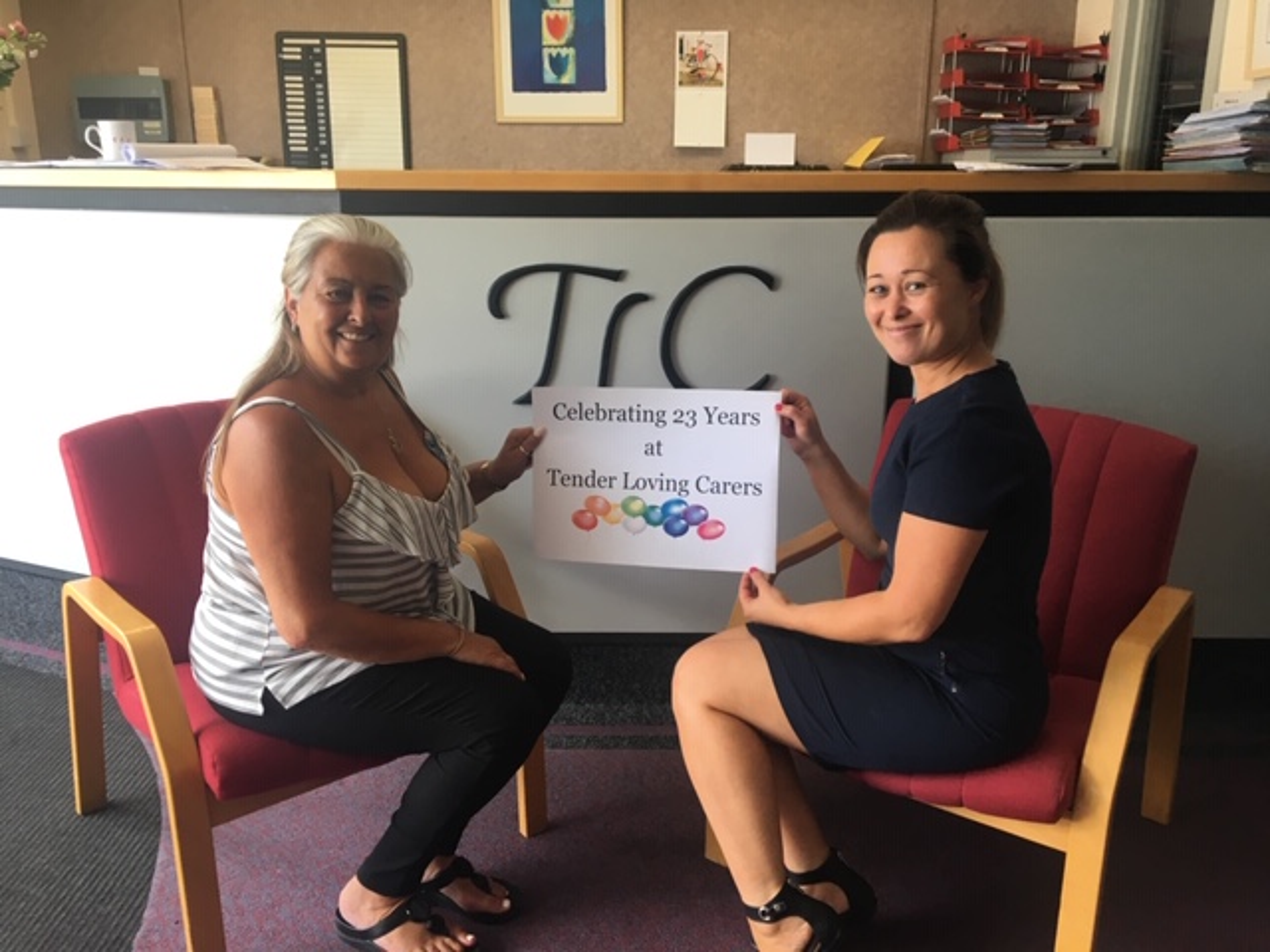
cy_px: 476
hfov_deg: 61.7
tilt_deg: -15.9
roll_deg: -0.3
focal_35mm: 29
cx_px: 635
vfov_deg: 48.2
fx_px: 1064
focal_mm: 4.15
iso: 25
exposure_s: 1/33
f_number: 2.2
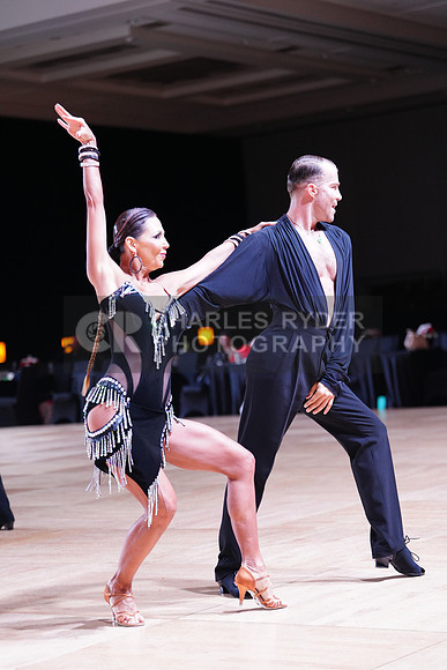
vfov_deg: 23.9
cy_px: 335
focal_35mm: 85
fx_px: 1582
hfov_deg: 16.1
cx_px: 224
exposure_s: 1/400
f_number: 2.8
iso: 1600
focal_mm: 85
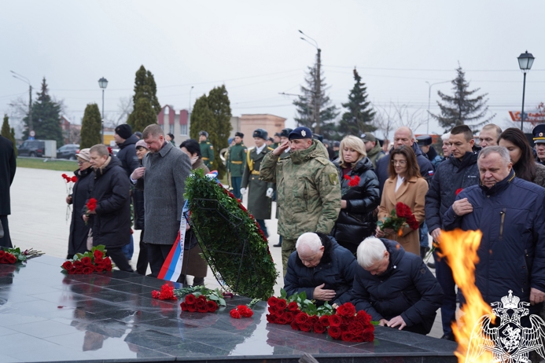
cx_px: 270
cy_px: 189
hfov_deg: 37.5
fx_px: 802
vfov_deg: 25.5
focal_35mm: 53
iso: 125
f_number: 2.8
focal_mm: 49
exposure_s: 1/50
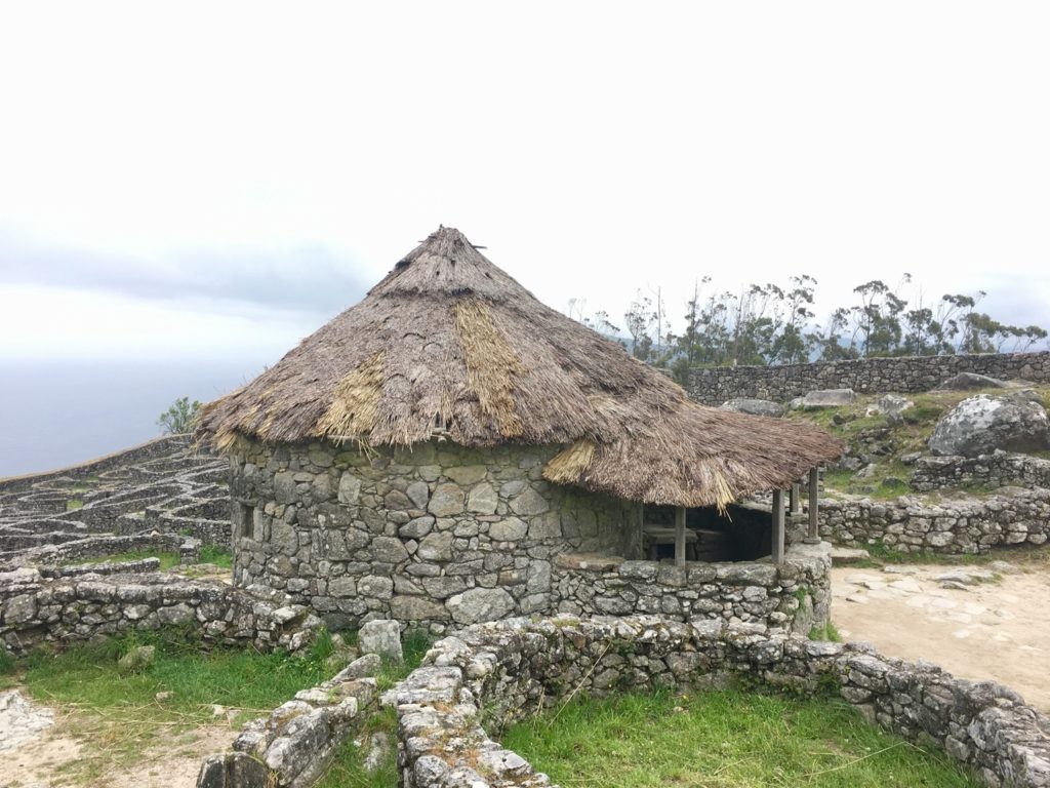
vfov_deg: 48.2
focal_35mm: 29
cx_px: 525
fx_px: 880
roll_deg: -0.9
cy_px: 394
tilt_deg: -2.8
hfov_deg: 61.7
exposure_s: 1/394
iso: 25
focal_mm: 4.15
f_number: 2.2
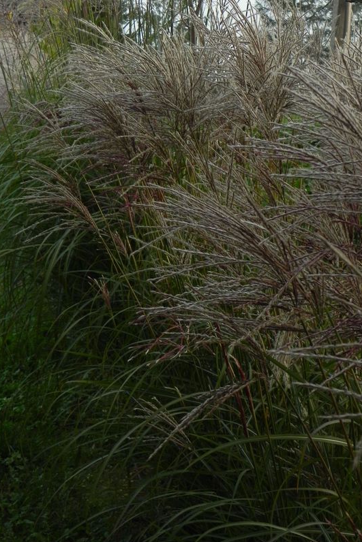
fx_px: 1040
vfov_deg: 29.2
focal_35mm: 69
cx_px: 187
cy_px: 272
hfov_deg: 19.7
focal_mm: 11.8
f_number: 4
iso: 160
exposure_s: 1/40
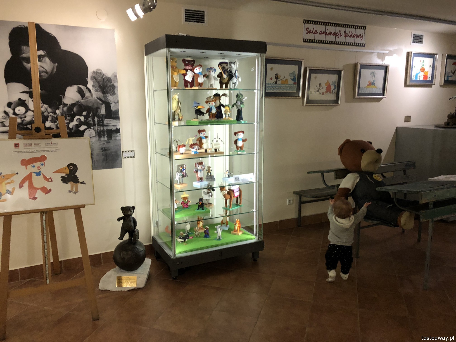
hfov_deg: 61.7
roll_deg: +0.1
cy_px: 171
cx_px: 228
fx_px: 382
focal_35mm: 29
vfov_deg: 48.2
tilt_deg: -9.5
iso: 100
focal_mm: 3.99
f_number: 1.8
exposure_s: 1/14
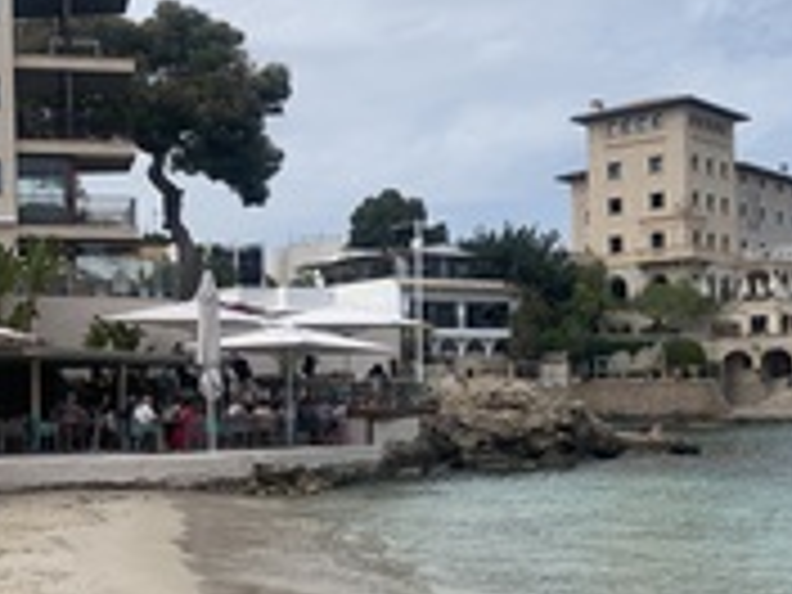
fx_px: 1350
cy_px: 414
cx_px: 338
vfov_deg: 24.6
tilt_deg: -3.1
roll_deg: +1.5
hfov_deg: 32.6
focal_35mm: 59
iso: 25
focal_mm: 4.25
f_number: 1.8
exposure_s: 1/2611
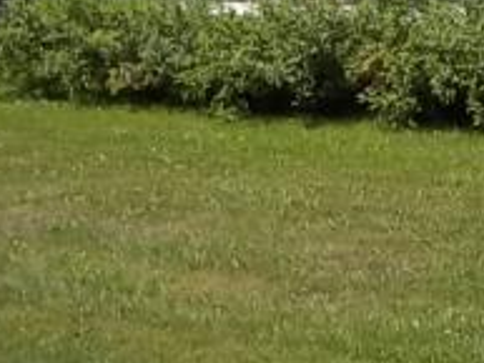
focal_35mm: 108
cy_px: -86
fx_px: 1511
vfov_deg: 13.3
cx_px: 614
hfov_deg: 17.2
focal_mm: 6.5
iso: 80
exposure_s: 1/160
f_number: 8
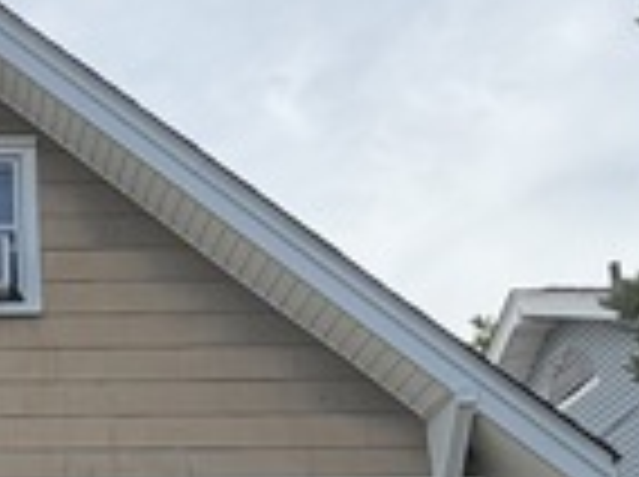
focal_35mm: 79
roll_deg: +0.2
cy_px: 616
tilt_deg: +13.4
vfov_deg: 17.5
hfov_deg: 22.3
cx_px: -184
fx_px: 1456
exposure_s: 1/1017
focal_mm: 2.22
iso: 20
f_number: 2.2
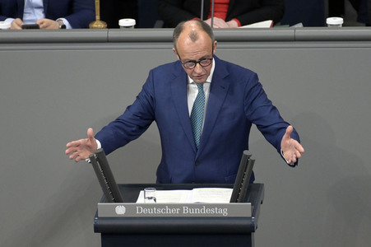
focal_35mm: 500
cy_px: 124
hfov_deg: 4.1
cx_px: 186
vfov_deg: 2.7
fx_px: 5149
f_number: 5.6
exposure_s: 1/320
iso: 10000
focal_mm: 500
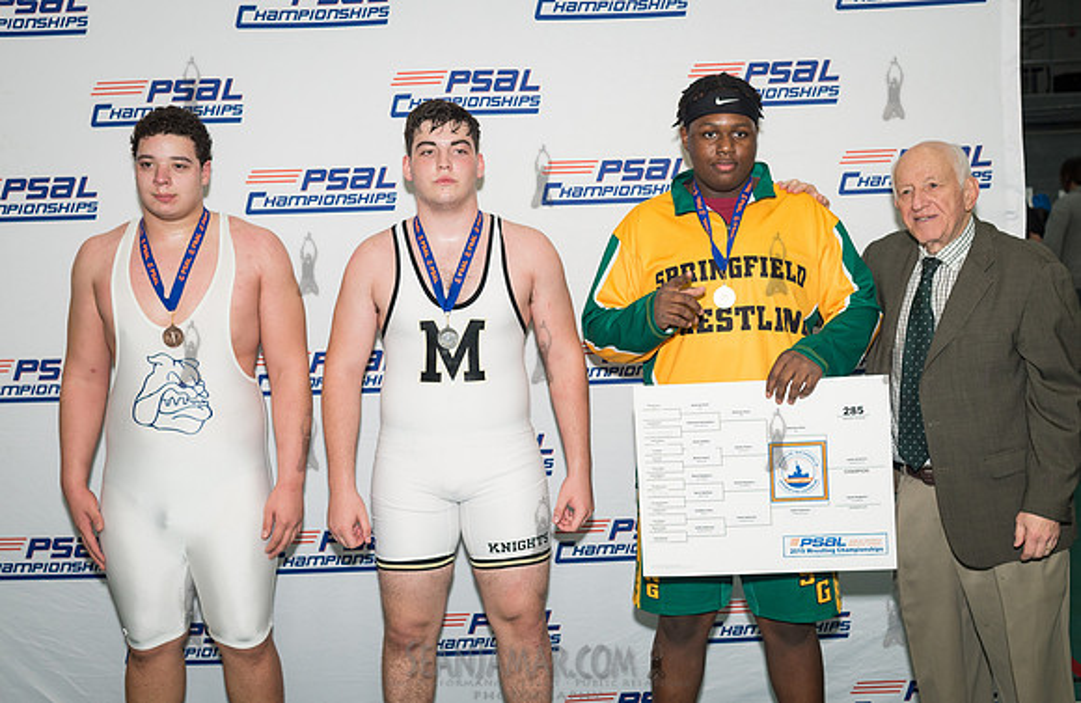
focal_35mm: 43
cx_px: 539
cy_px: 324
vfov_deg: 30.9
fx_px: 1273
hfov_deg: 46.0
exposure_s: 1/250
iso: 1600
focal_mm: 35
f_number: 5
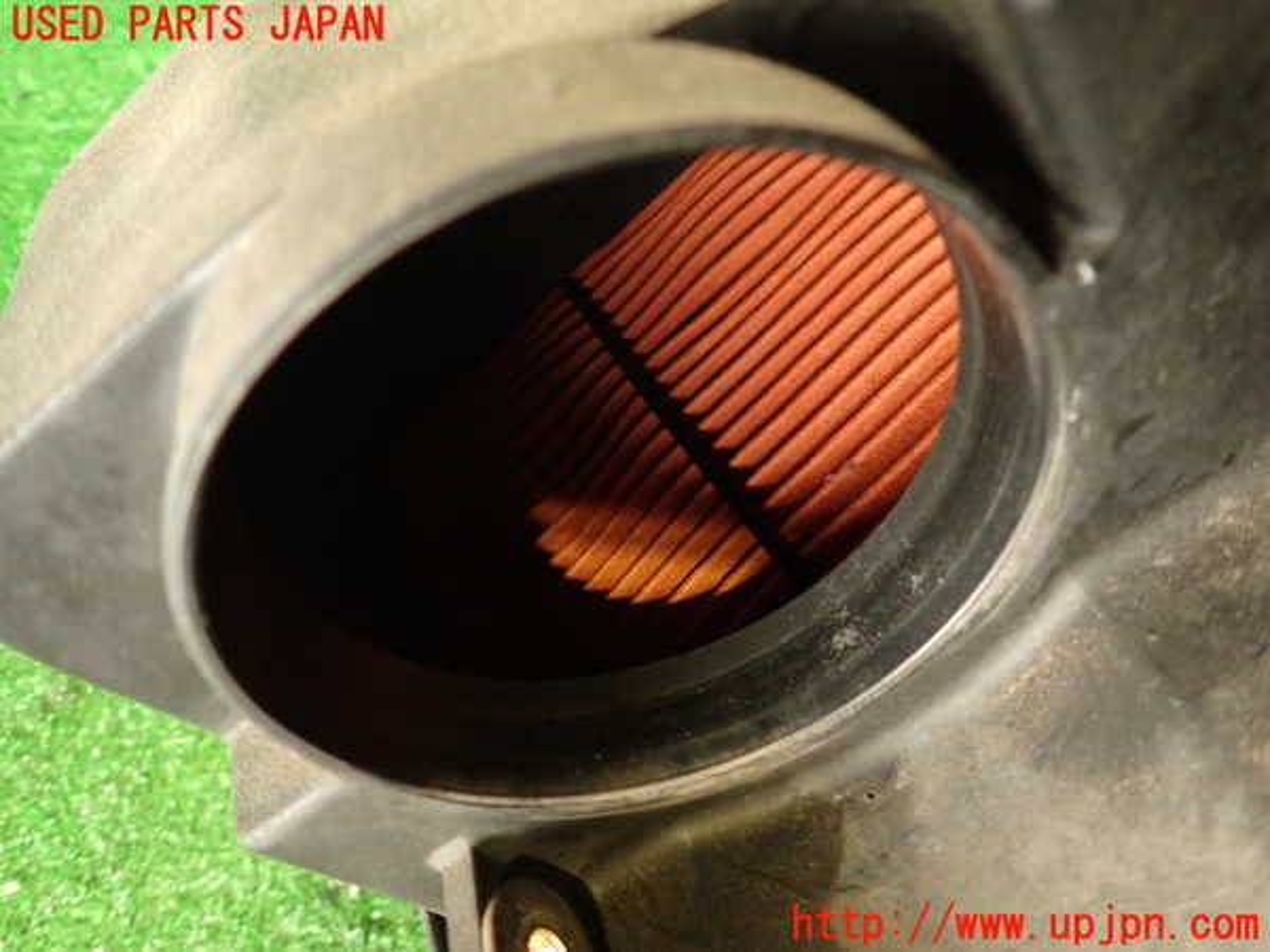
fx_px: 917
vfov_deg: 54.9
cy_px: 476
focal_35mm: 25
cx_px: 635
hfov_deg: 69.4
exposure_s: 1/30
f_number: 2
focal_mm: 4.5
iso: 500
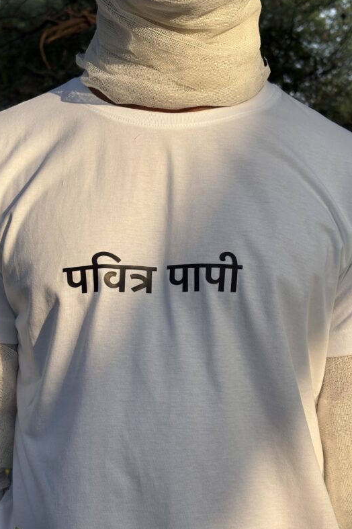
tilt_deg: -3.8
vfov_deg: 36.3
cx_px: 172
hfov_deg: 24.6
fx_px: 807
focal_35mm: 55
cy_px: 265
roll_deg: +0.6
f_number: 1.6
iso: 40
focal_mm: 5.96
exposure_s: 1/1517
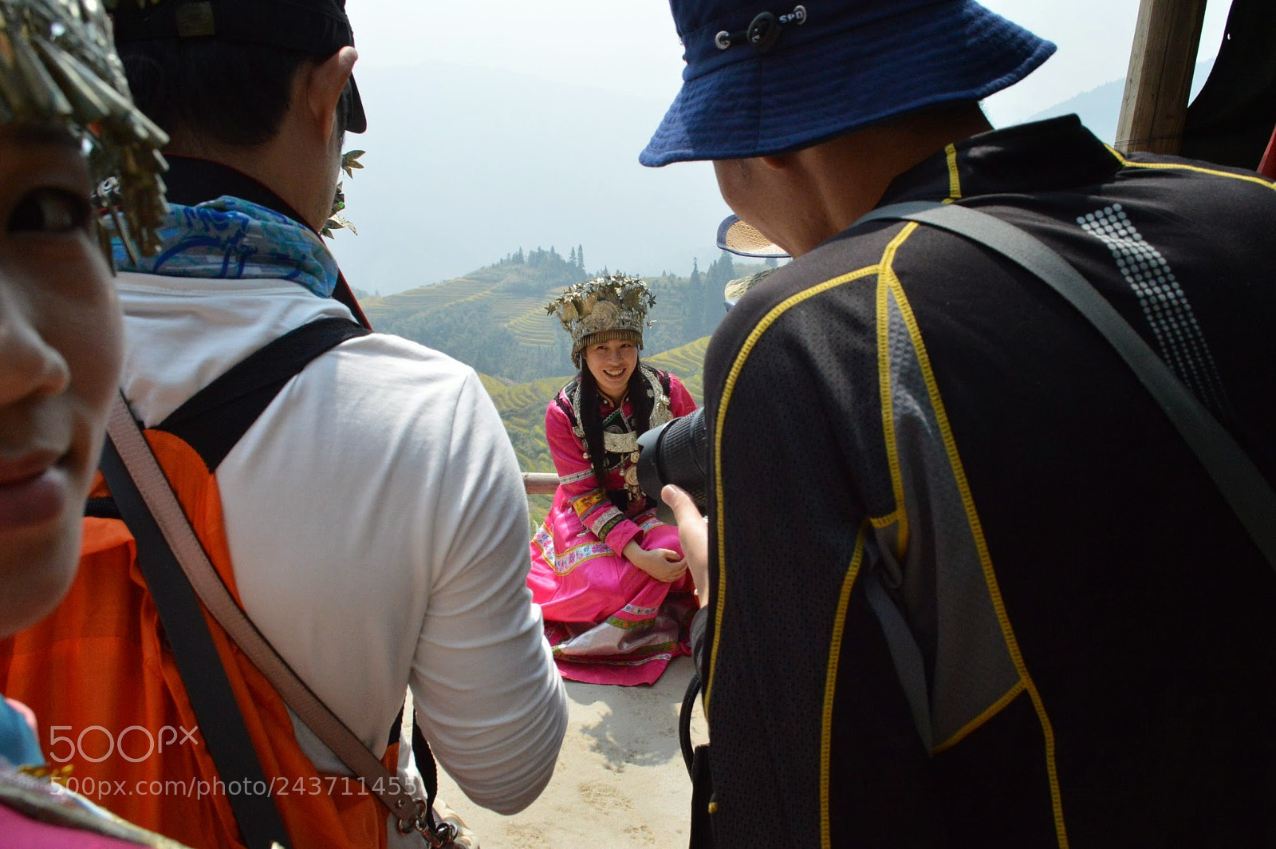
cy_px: 424
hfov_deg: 62.0
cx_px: 638
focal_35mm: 30
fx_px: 1062
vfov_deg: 43.5
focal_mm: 20
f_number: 8
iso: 1600
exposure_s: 1/3200
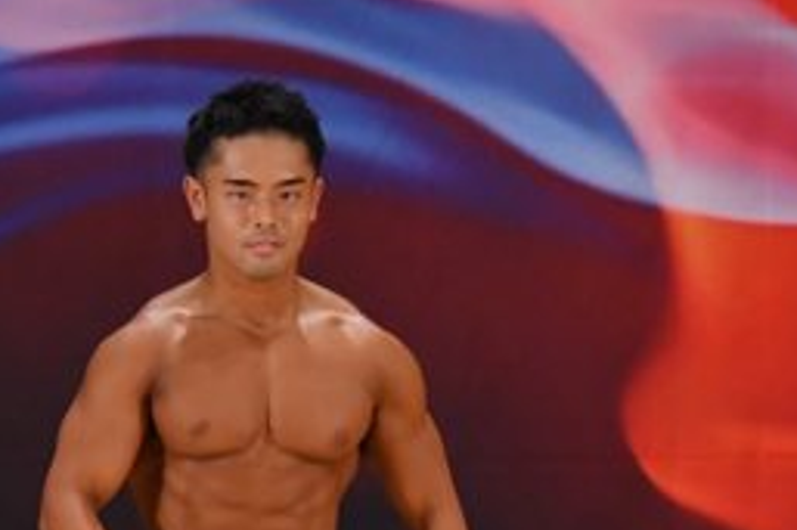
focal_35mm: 724
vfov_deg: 1.9
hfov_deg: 2.9
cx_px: 395
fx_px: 16018
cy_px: 697
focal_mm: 160
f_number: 5.6
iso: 3200
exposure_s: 1/400
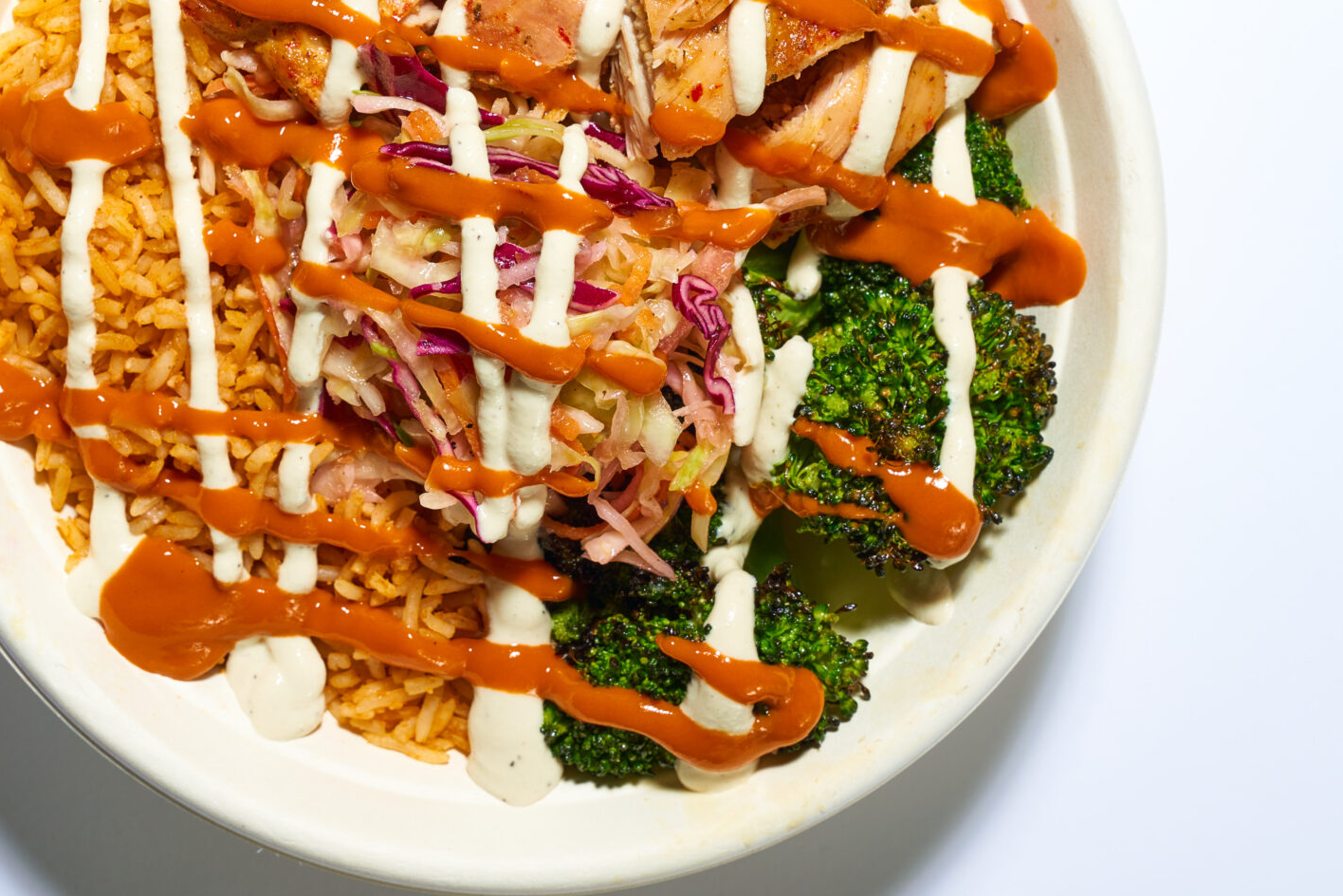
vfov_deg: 15.8
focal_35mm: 86
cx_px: 507
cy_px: 258
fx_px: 3211
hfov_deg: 23.6
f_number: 10
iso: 125
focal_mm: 47.6
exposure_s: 1/125
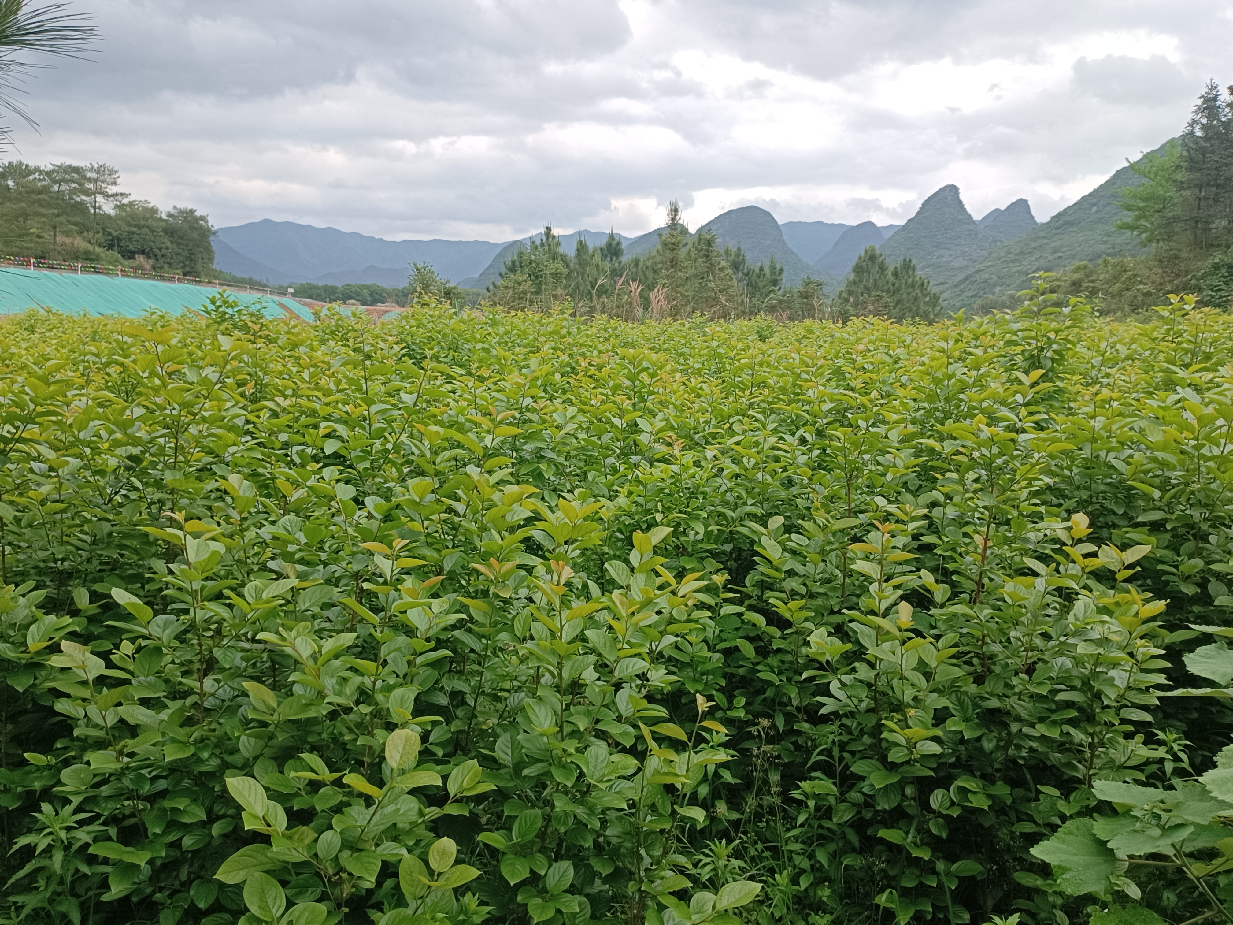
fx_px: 962
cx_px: 616
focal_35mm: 27
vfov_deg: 51.4
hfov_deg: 65.3
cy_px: 462
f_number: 1.9
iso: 100
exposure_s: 1/299
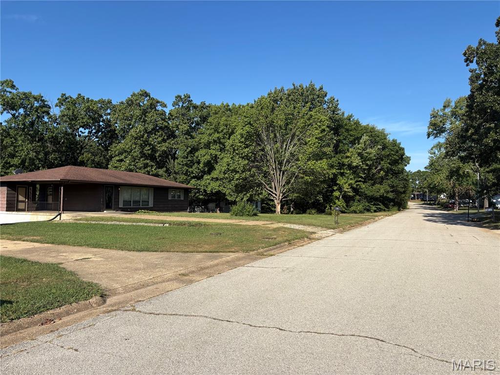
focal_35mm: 26
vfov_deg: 53.1
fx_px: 376
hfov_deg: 67.3
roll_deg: -0.1
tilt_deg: +2.2
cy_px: 188
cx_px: 250
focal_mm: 5.96
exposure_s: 1/3831
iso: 50
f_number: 1.6
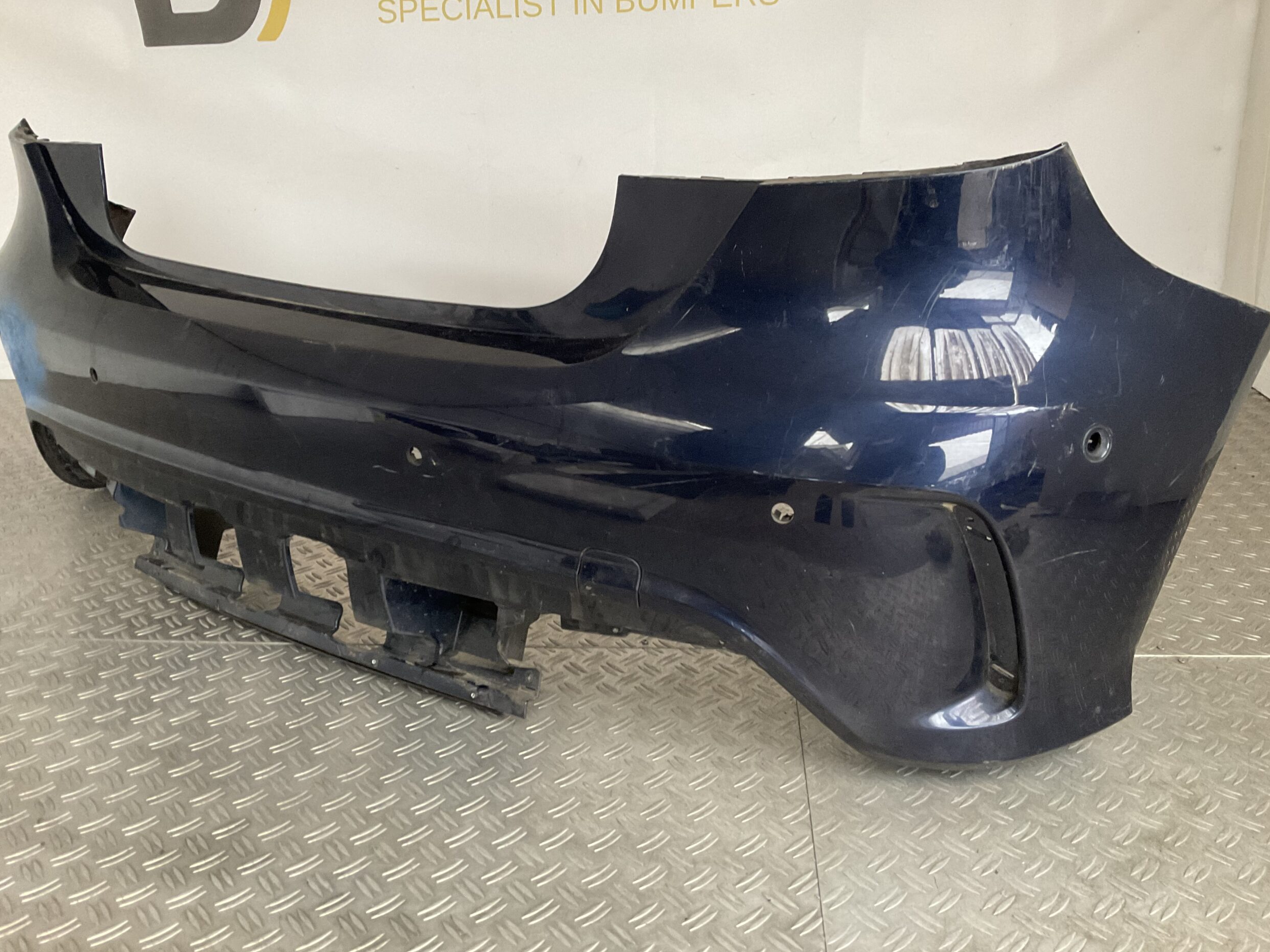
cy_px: 467
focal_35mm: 30
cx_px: 623
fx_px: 1101
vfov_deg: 46.8
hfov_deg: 60.0
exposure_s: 1/50
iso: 200
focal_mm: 3
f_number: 1.8
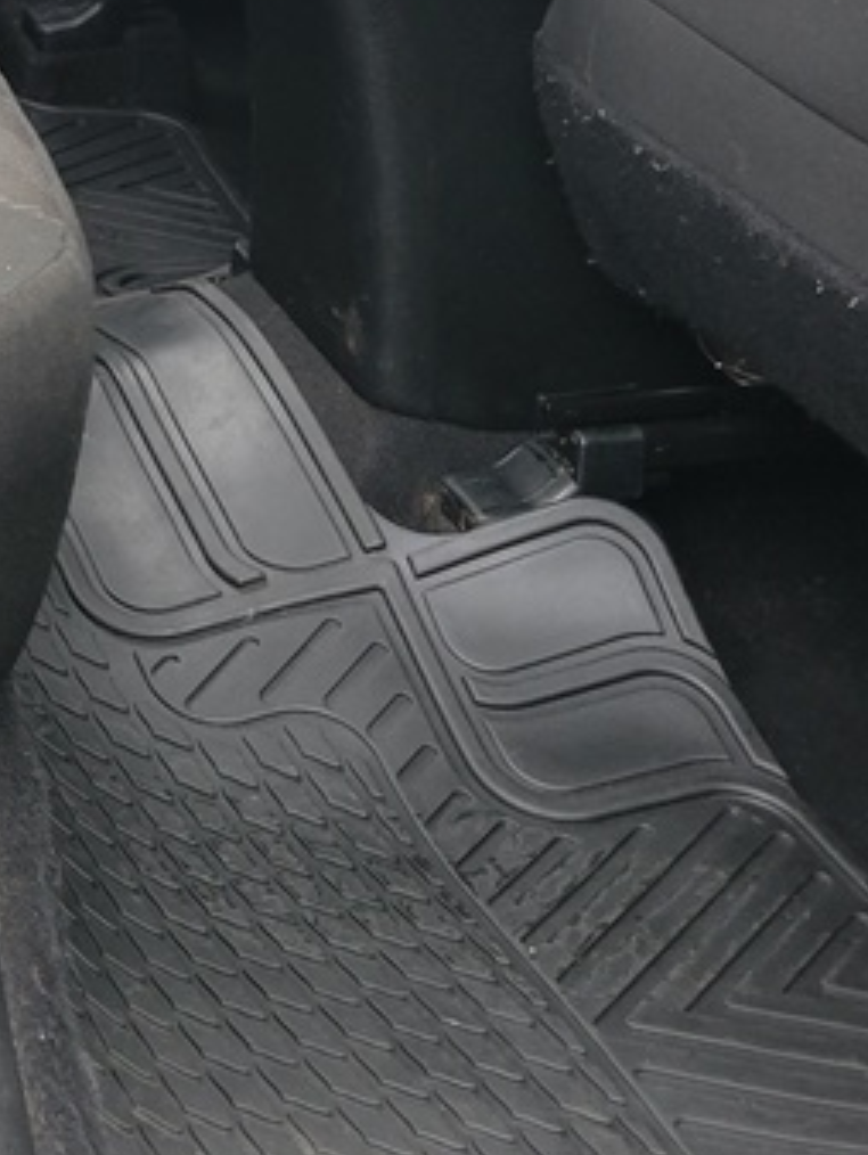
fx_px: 2771
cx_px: -24
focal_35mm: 83
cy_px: -451
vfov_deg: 20.8
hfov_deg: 17.3
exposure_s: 1/120
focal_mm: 5.4
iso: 100
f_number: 1.8
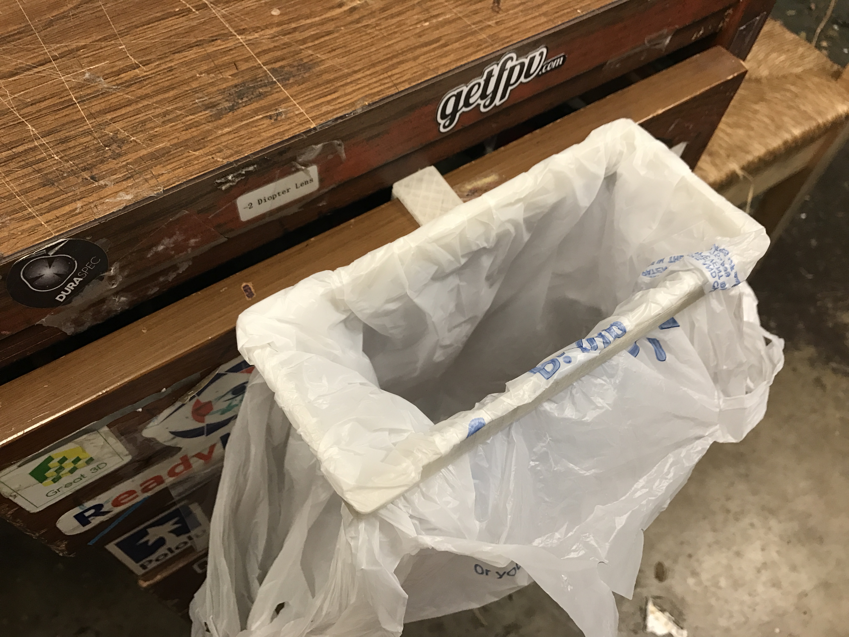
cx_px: 424
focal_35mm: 28
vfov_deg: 49.7
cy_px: 318
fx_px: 687
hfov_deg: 63.4
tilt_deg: -59.5
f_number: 1.8
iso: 32
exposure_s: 1/24
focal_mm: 3.99
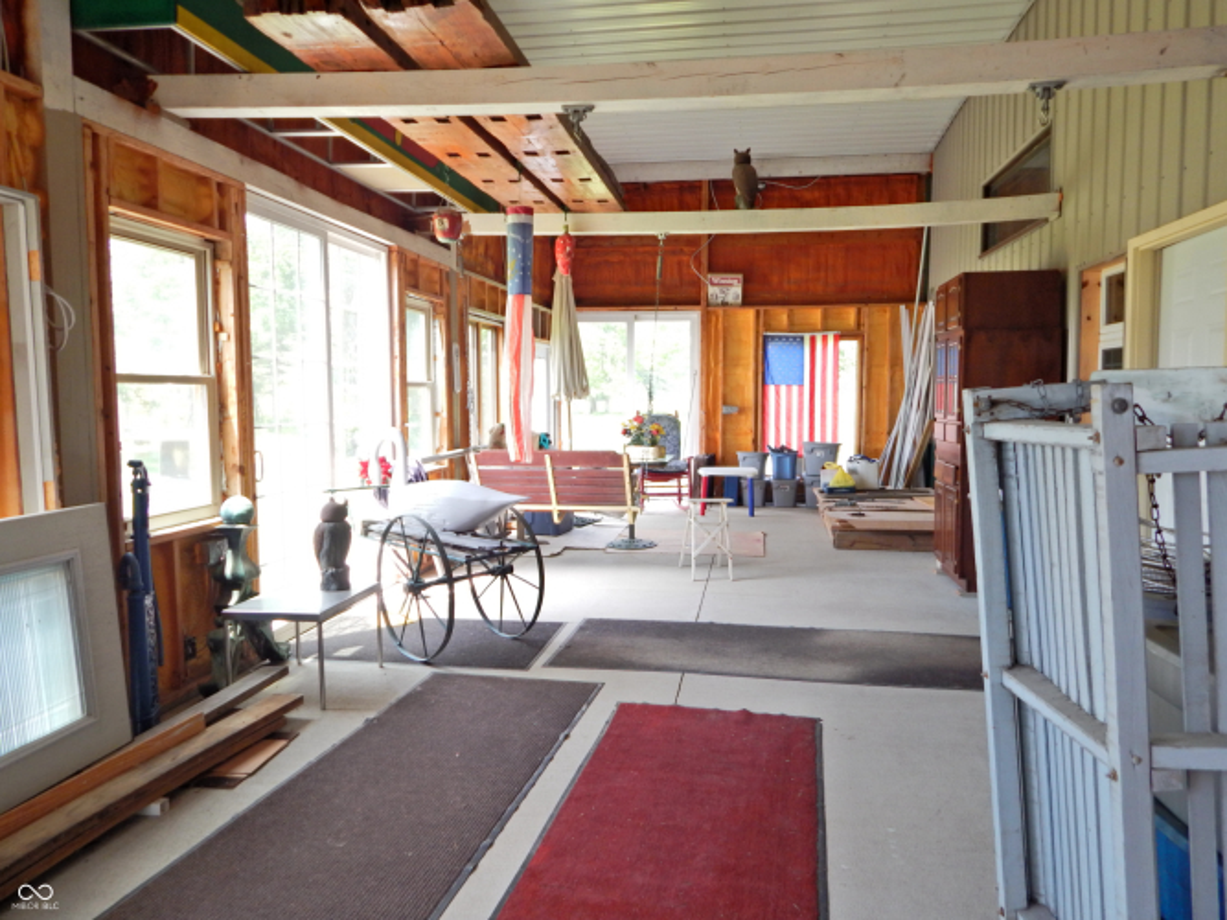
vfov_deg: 61.1
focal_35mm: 22
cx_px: 614
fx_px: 780
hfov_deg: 76.4
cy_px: 460
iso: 125
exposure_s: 1/40
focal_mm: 4
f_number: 3
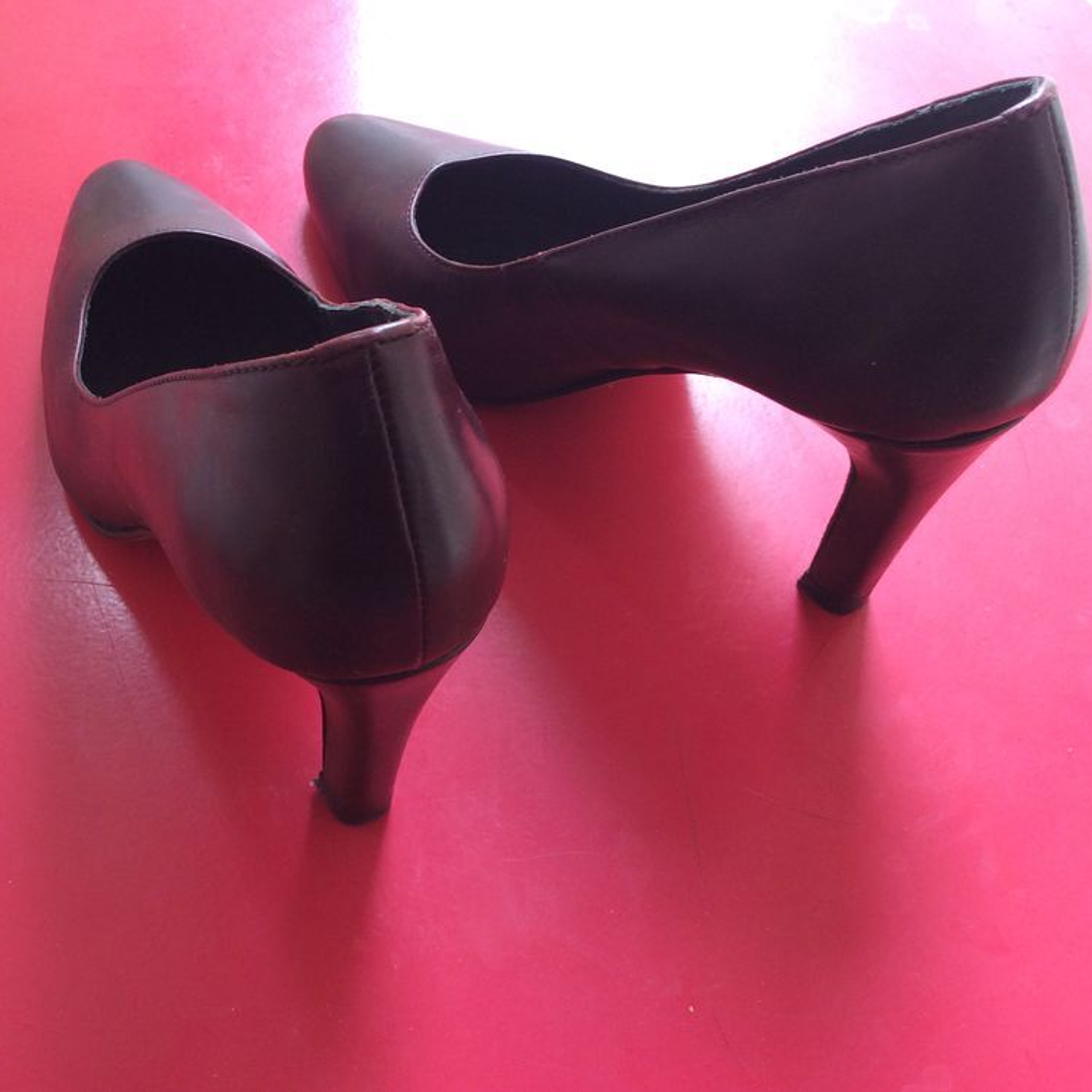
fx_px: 1356
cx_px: 426
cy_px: 546
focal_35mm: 38
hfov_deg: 43.6
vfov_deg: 43.9
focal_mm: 3.3
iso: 50
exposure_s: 1/25
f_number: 2.4
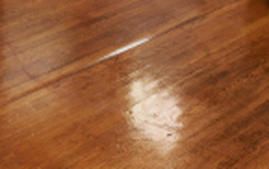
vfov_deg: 12.8
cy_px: -232
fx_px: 580
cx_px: 115
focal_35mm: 79
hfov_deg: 26.1
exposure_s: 2
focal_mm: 10
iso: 400
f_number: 8
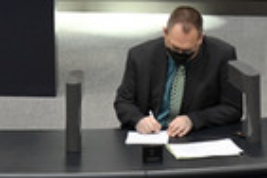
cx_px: -1
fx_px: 4731
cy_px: -87
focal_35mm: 638
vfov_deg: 2.2
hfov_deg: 3.2
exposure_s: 1/500
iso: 8000
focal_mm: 200
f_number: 5.6
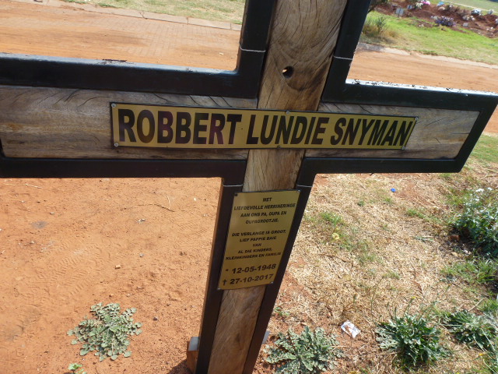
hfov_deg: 71.6
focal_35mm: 24
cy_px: 187
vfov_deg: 56.8
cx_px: 249
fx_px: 345
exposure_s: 1/320
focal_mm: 4.3
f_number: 4
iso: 100
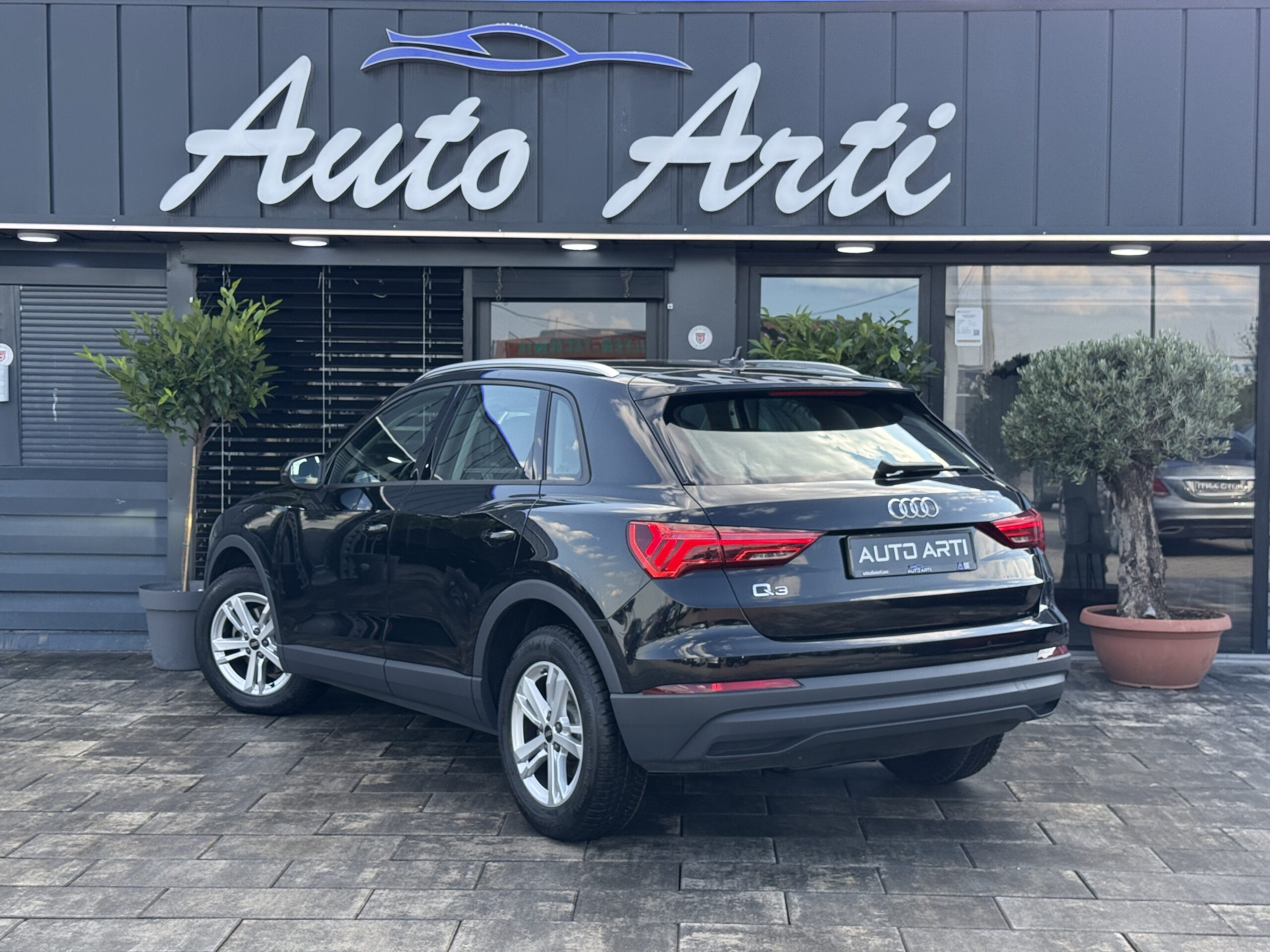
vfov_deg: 30.3
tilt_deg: -1.5
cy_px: 476
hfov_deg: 39.7
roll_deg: -0.3
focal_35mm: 48
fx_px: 1761
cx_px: 635
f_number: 1.78
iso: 100
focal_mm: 6.76
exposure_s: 1/747
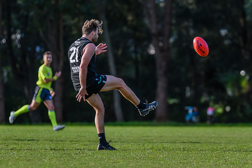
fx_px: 2746
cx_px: 113
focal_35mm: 392
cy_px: 98
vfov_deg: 3.5
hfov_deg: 5.3
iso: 1000
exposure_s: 1/2500
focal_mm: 270
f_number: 4
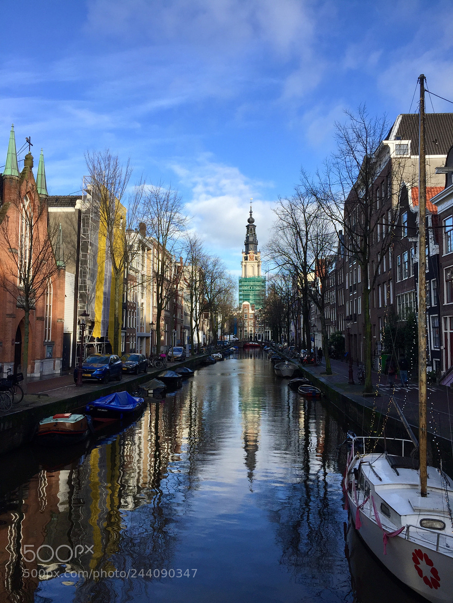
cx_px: 226
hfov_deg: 48.2
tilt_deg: +3.1
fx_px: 506
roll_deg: -0.7
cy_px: 302
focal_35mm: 29
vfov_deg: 61.7
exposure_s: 1/732
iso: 32
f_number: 2.2
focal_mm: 4.15
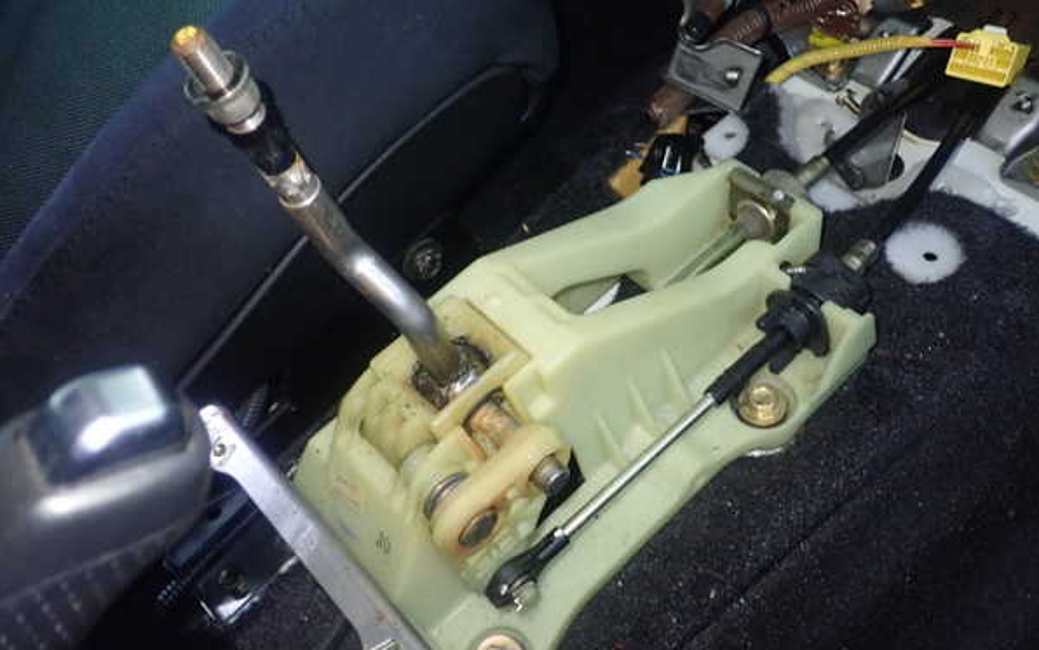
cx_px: 521
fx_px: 906
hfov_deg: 59.6
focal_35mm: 32
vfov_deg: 39.5
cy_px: 321
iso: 800
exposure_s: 1/15
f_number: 2.3
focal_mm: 5.5
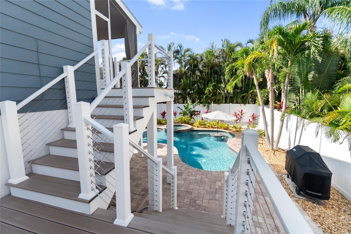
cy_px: 117
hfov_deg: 100.4
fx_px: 146
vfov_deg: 77.3
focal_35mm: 15
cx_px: 176
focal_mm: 10
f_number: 4
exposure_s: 1/6000
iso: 800
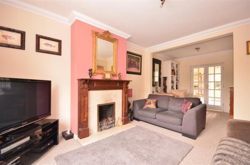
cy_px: 82
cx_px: 125
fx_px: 104
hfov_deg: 100.5
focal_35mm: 15
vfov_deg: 77.0
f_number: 9
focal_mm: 10
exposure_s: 1.3
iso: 640
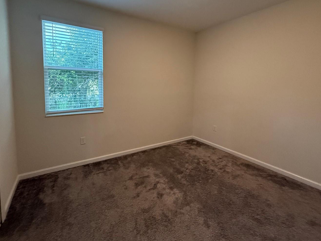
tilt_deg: -4.0
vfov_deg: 73.8
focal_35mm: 17
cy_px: 95
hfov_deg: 91.0
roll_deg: -0.1
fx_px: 158
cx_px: 152
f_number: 2.2
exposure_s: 1/120
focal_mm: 2.22
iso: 640
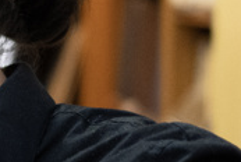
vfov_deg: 5.0
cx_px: -270
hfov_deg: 7.1
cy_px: 95
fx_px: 1858
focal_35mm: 277
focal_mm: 40
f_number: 2
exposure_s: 1/125
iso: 2500
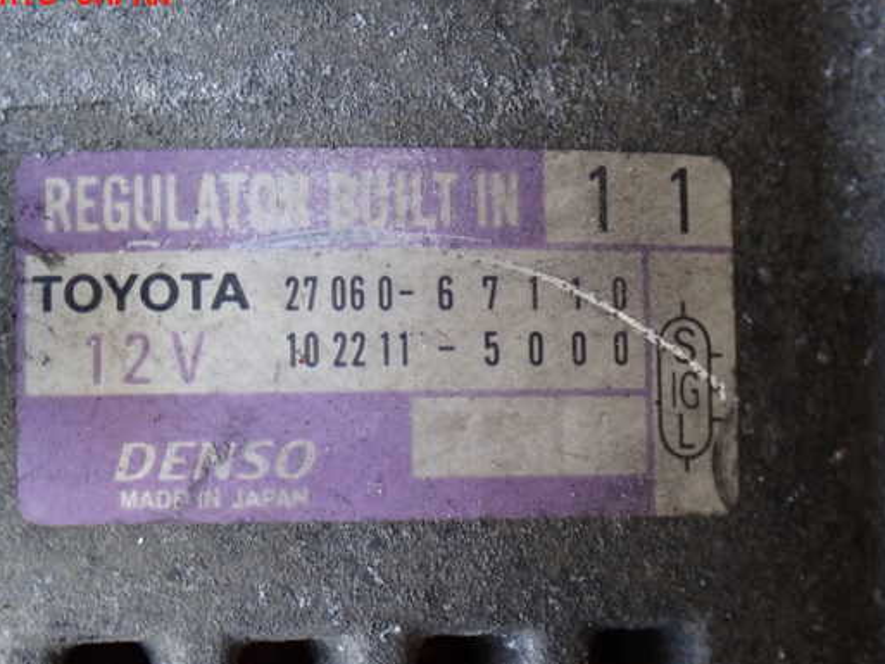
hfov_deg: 21.7
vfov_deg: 16.4
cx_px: 374
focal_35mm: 90
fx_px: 2301
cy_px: 360
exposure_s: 1/80
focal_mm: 13.65
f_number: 4.1
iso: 400
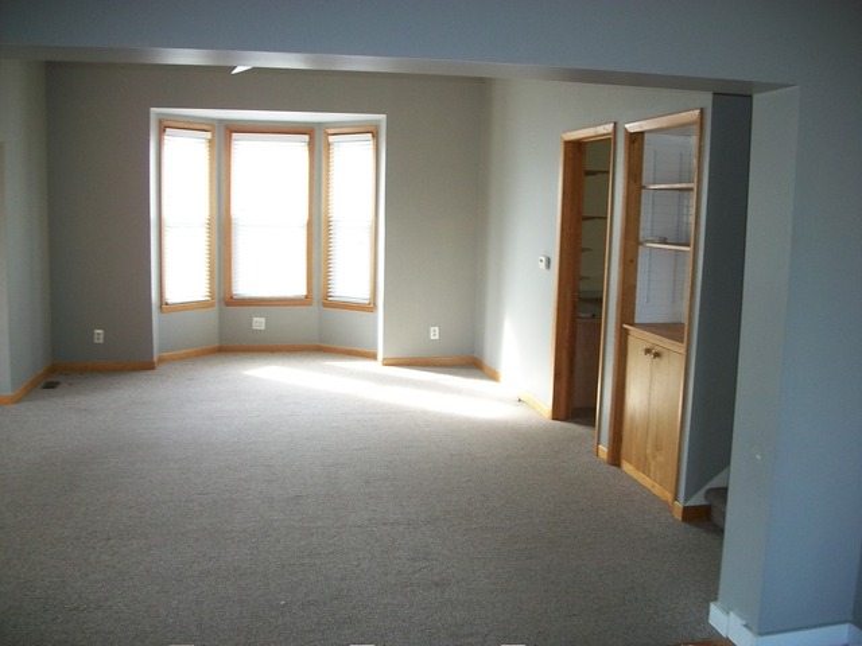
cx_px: 431
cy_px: 323
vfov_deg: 44.2
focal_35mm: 32
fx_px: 797
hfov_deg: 56.8
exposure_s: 1/30
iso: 80
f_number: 2.9
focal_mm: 5.7
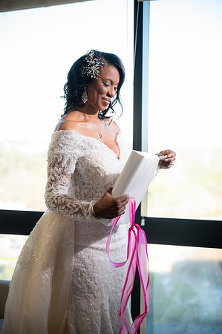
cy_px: 167
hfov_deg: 19.4
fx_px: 649
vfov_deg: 28.9
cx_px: 111
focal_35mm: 70
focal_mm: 70
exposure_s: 1/125
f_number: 2.8
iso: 1600
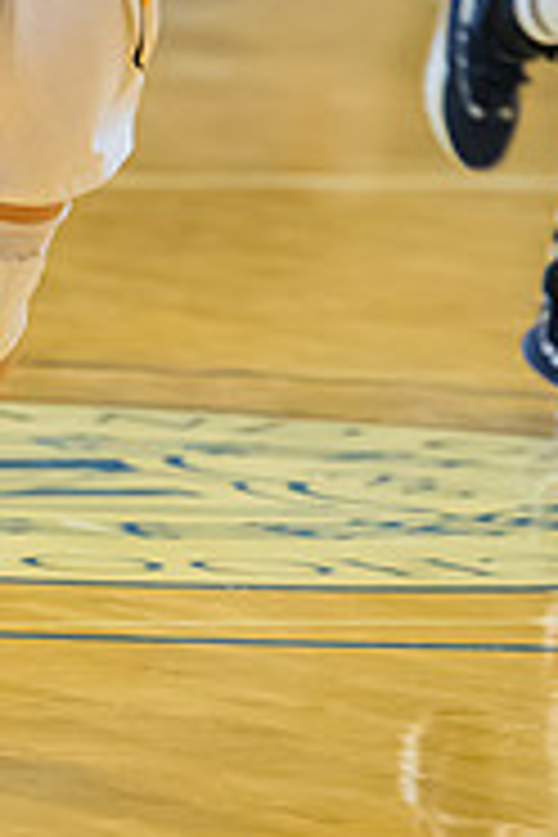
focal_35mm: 724
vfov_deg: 2.8
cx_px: -45
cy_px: -27
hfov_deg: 1.9
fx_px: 16832
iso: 3200
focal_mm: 200
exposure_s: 1/400
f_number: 3.2
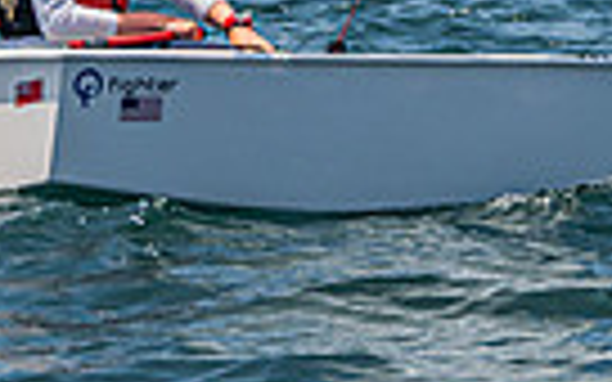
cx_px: 406
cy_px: -427
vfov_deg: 1.6
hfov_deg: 2.5
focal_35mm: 844
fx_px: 14077
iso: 250
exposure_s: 1/1250
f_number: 7.6
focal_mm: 160
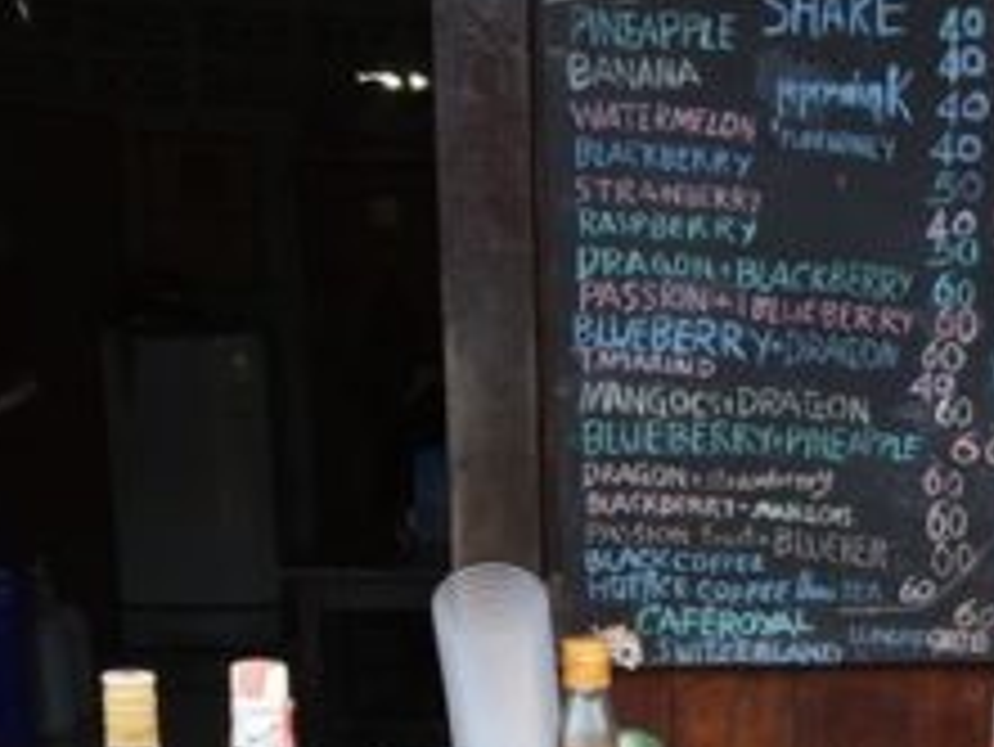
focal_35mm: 84
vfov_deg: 16.5
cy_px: 994
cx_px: 972
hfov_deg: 22.5
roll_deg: -1.0
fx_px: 2413
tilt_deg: -16.5
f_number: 2.2
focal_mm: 4.15
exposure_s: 1/50
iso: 32
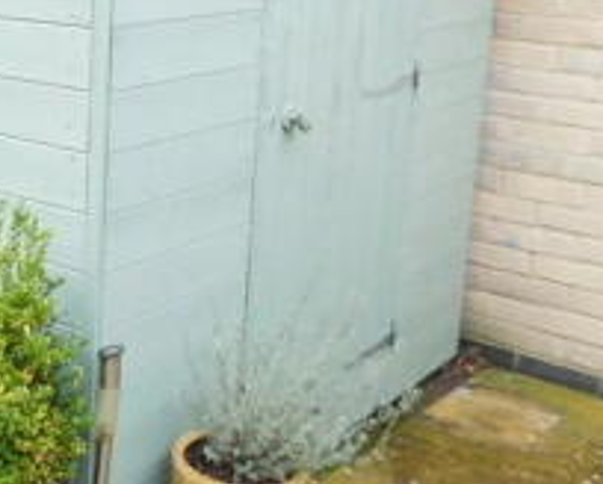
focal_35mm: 64
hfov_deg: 26.1
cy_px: 114
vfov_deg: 23.6
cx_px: -132
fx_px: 1144
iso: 400
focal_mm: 4
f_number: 3
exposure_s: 1/400
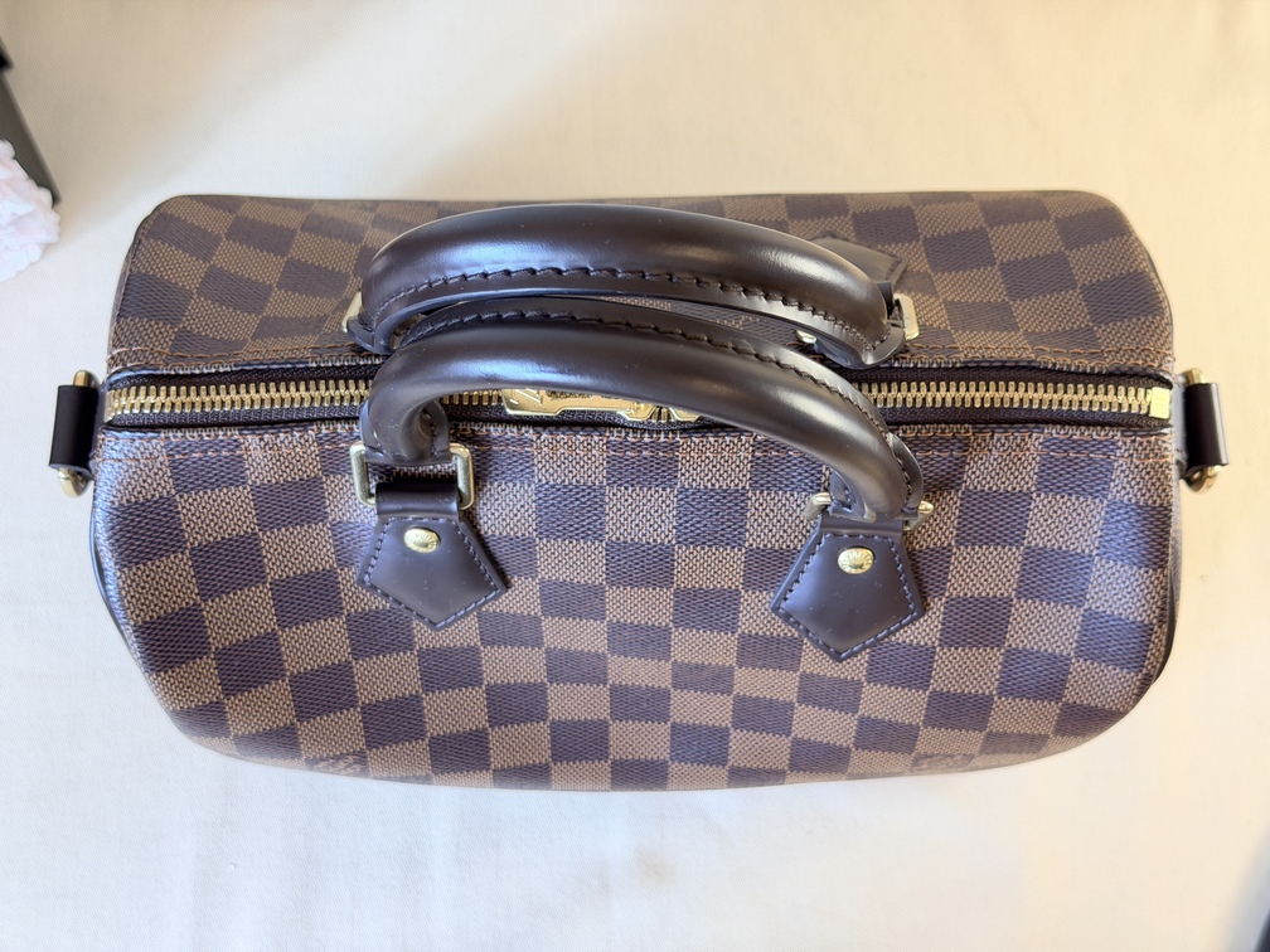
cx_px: 635
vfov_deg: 30.3
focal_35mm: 48
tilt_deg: -79.9
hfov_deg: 39.7
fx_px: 1761
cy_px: 476
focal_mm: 6.76
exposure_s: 1/50
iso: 125
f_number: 1.78
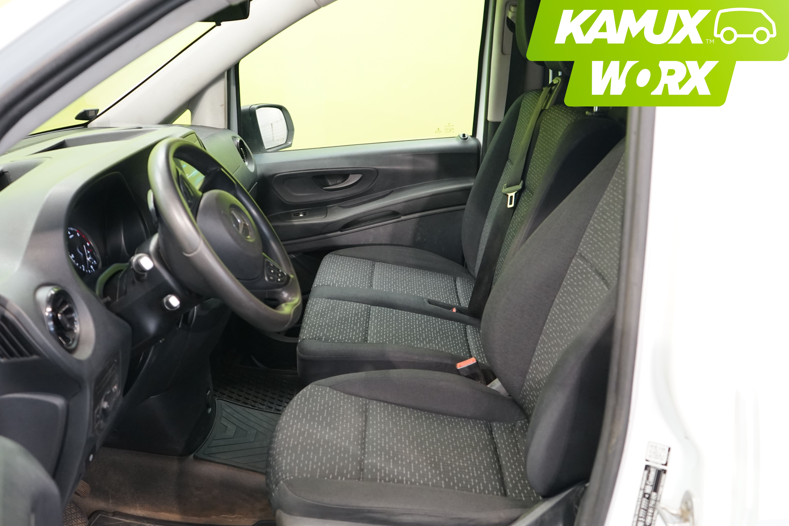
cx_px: 397
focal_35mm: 35
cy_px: 258
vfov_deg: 37.9
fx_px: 767
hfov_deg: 54.4
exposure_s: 1/30
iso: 1250
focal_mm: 31
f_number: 4
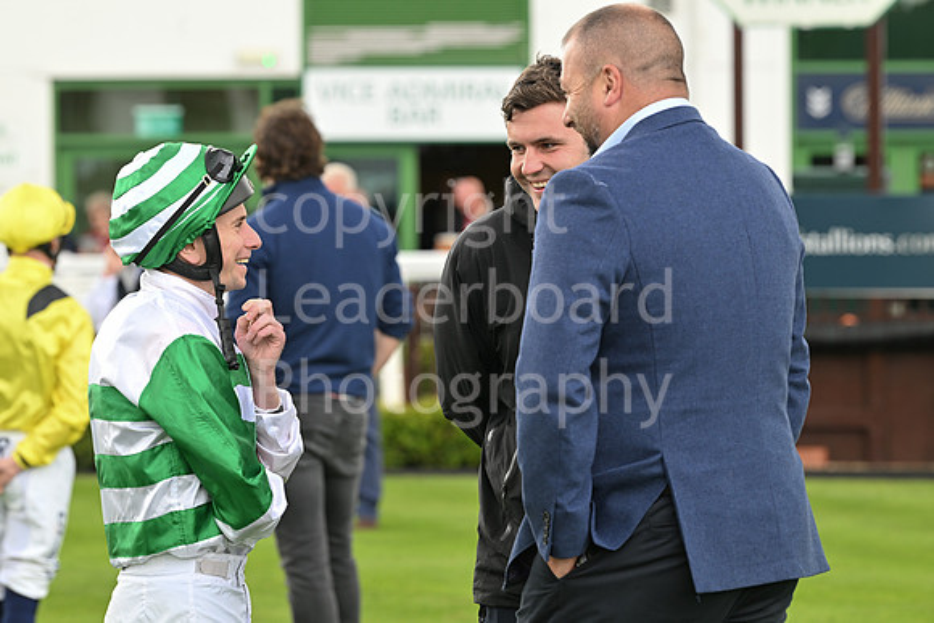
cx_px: 467
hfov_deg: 10.3
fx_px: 5190
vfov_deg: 6.9
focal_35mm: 200
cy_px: 312
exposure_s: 1/320
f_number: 6.3
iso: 640
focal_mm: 200
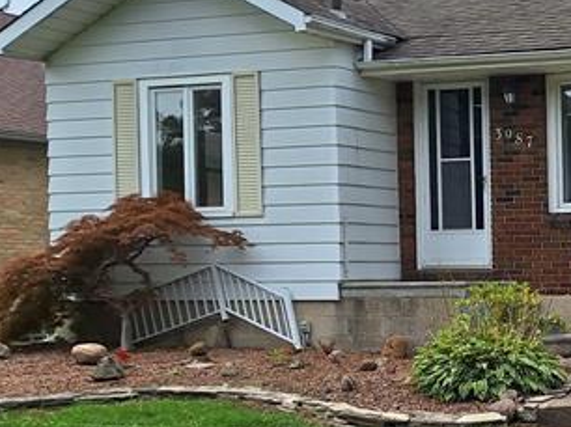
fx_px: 1269
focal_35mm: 77
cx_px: 769
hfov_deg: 22.3
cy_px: 287
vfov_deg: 19.1
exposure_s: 1/3247
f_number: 1.8
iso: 40
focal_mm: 5.54
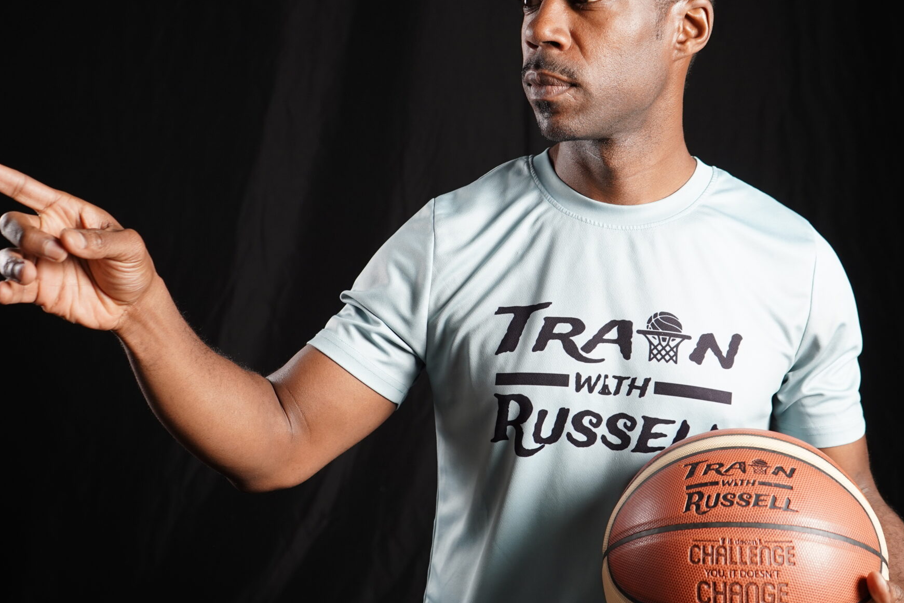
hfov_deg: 39.5
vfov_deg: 27.0
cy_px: 282
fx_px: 1256
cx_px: 503
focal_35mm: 50
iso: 200
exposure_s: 1/40
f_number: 4
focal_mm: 34
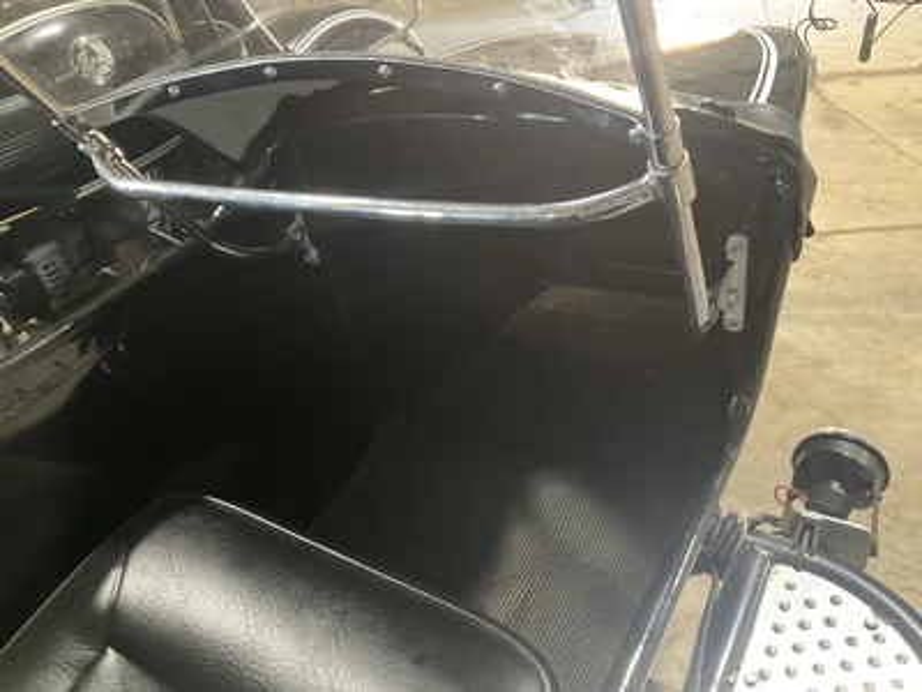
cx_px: 461
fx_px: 772
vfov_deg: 48.2
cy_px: 346
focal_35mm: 29
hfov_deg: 61.7
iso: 320
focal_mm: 3
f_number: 1.8
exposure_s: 1/40
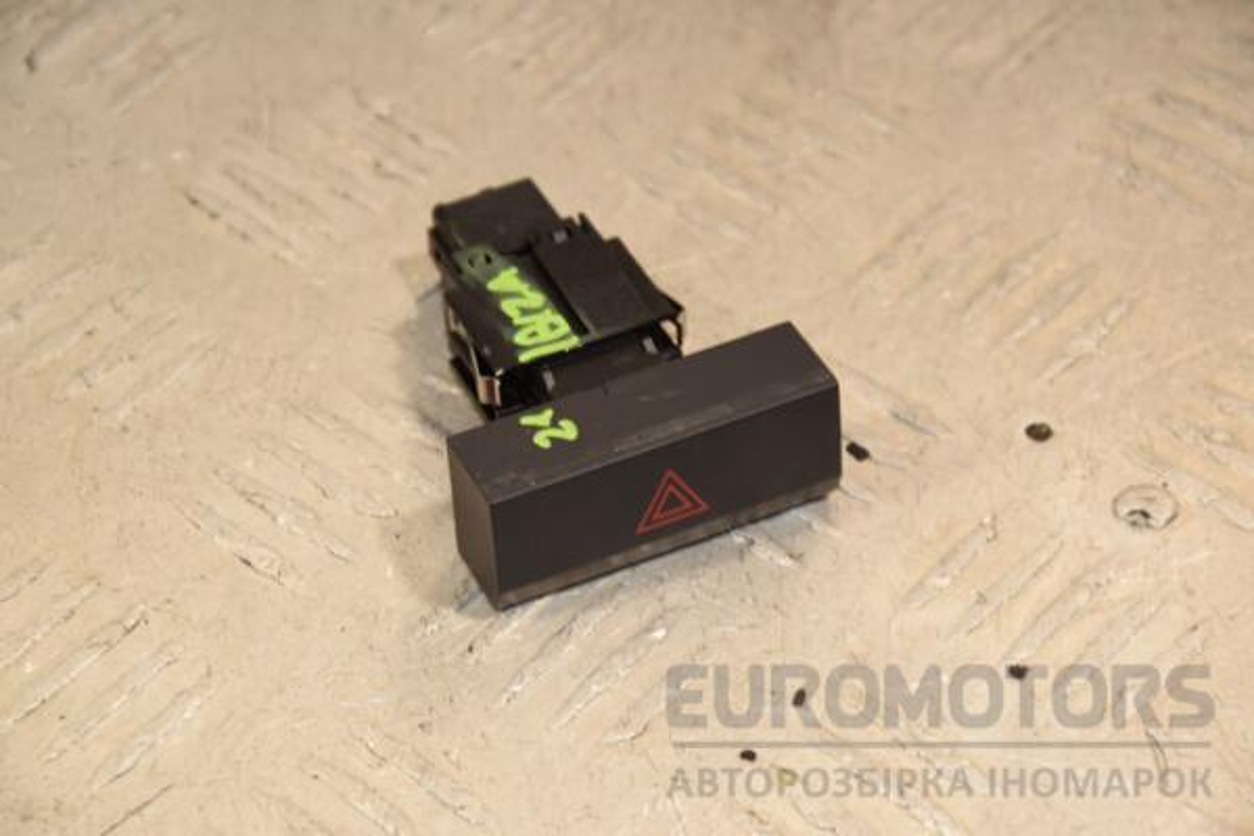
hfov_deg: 13.0
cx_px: 627
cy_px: 418
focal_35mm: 158
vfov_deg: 8.7
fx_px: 5486
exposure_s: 1/200
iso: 800
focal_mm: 105
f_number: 8
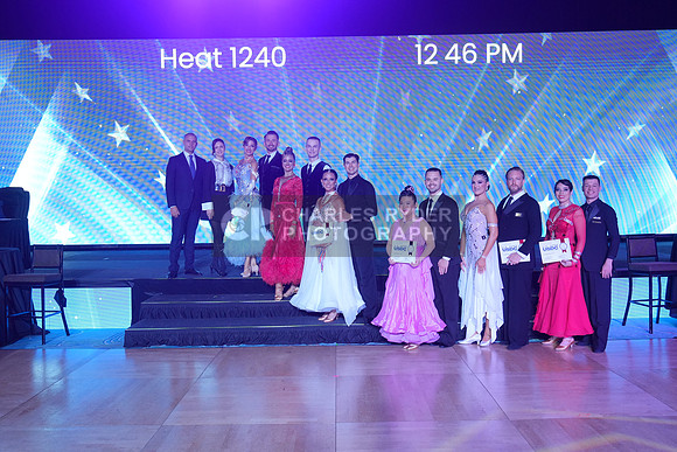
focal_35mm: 34
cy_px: 226
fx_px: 640
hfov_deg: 55.8
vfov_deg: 38.9
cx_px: 338
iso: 2000
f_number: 7.1
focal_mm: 34
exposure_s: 1/200
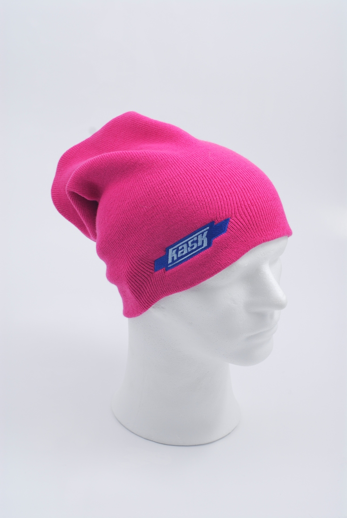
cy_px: 259
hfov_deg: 18.2
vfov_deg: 27.0
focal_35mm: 75
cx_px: 174
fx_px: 1081
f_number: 7.1
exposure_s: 1/250
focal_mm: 50
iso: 100
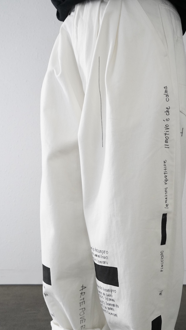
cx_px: 105
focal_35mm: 38
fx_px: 333
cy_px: 194
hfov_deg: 31.2
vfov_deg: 52.5
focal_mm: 30
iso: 5000
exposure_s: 1/200
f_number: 5.6
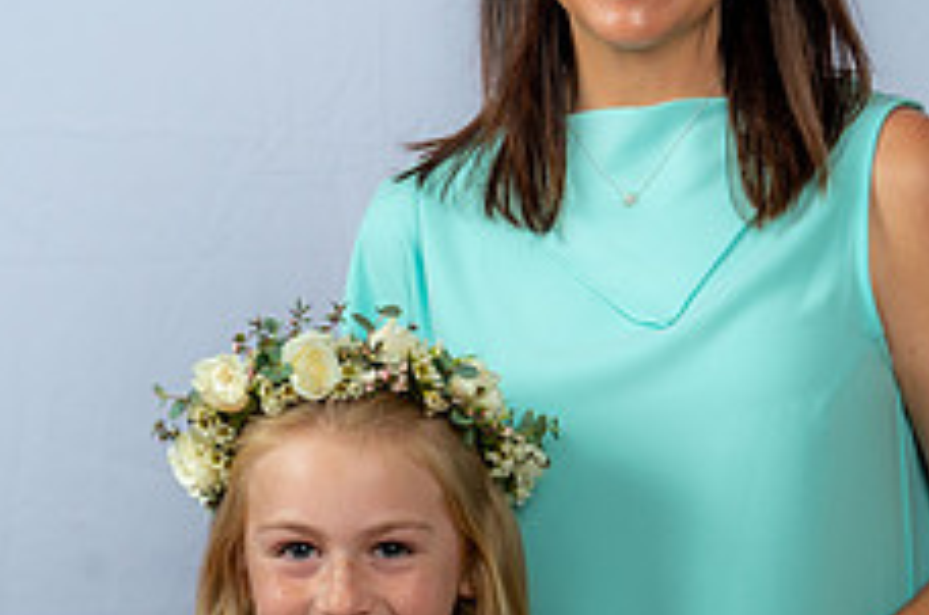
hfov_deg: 13.0
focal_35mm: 158
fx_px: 4069
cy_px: 407
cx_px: 485
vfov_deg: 8.6
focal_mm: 62
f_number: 6.3
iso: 250
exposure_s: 1/160
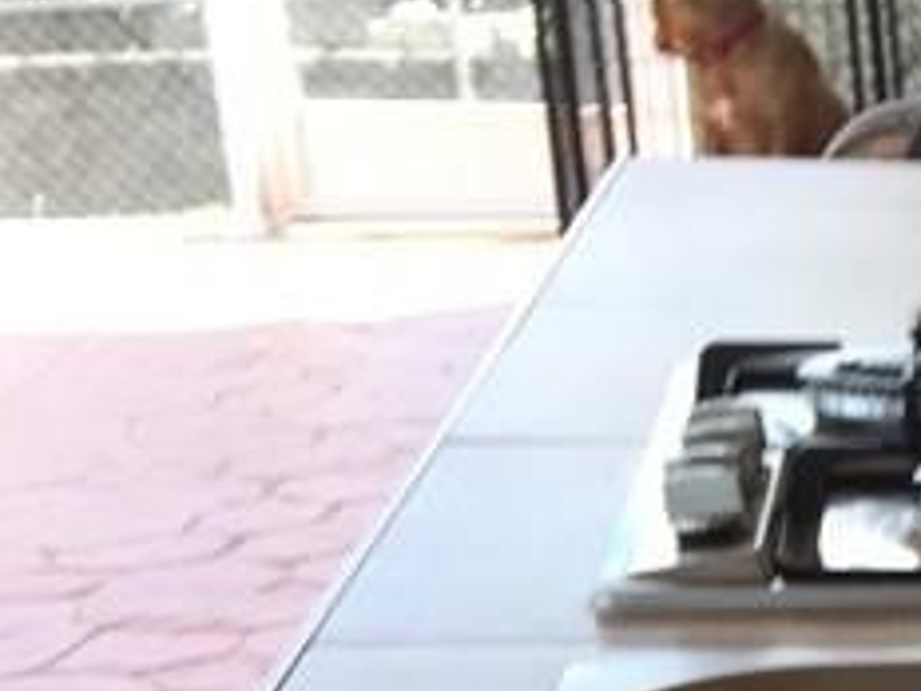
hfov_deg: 13.1
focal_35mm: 128
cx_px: 1898
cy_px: 1465
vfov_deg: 10.5
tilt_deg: -28.1
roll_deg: -3.1
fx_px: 3406
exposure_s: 1/120
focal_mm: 4.15
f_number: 2.2
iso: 32
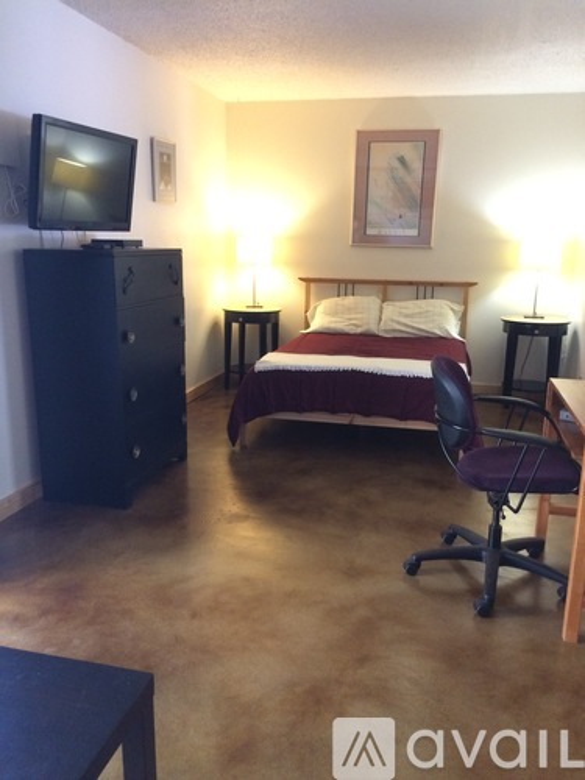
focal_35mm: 29
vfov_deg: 61.7
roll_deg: -0.1
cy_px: 390
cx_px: 292
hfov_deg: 48.2
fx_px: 653
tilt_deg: -12.9
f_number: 2.2
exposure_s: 1/30
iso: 320
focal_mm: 4.15
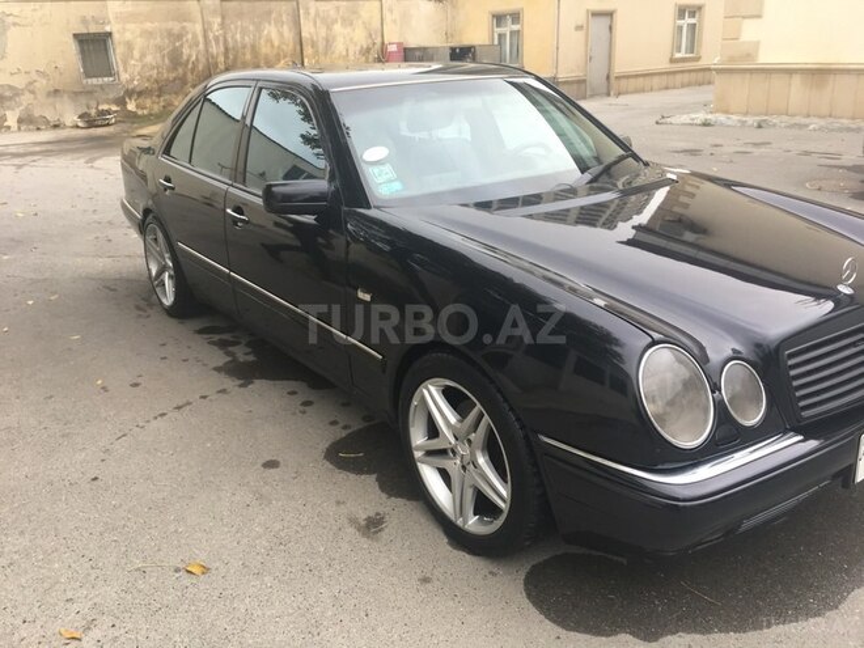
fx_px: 724
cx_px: 432
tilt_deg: -20.4
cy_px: 324
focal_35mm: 29
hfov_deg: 61.7
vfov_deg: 48.2
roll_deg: +2.8
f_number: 2.2
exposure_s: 1/100
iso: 40
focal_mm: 4.15
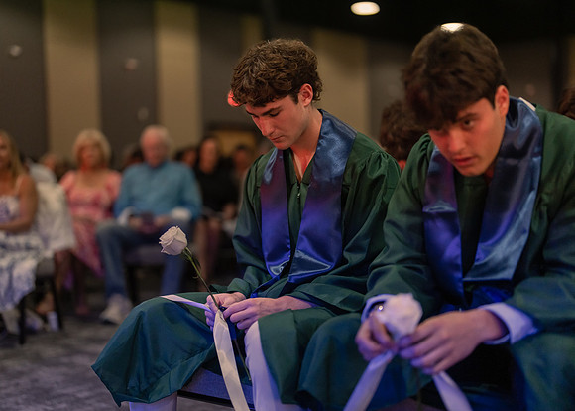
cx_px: 288
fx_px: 867
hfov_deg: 36.7
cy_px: 206
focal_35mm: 53
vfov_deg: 26.6
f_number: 1.2
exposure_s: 1/400
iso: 1000
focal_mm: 50
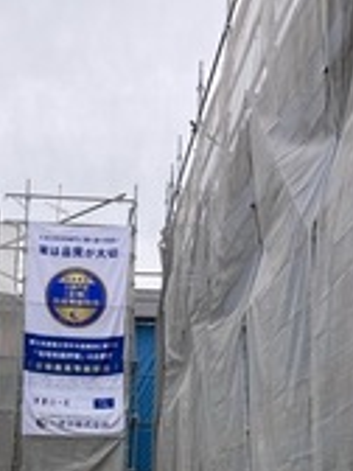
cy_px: 502
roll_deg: -1.8
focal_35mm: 60
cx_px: 59
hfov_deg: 24.0
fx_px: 816
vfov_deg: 29.4
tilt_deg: +6.1
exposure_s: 1/1412
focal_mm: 3.99
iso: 20
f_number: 1.8
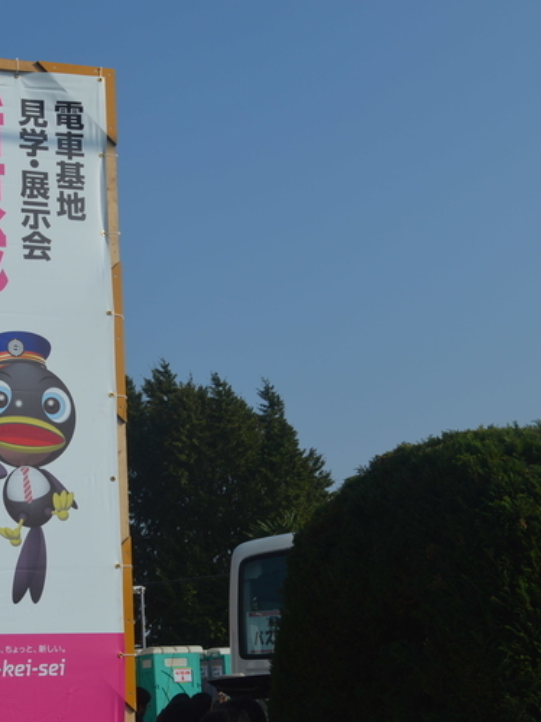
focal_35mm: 74
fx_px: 1543
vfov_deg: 26.3
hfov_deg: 19.6
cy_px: 352
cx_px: 62
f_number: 9
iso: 100
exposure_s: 1/320
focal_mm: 32
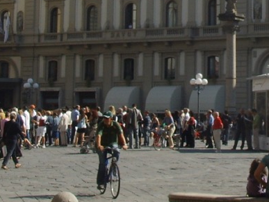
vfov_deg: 12.0
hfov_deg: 16.1
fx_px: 940
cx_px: 237
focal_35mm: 121
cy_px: -42
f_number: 6.3
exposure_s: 1/250
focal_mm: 6.6
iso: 50
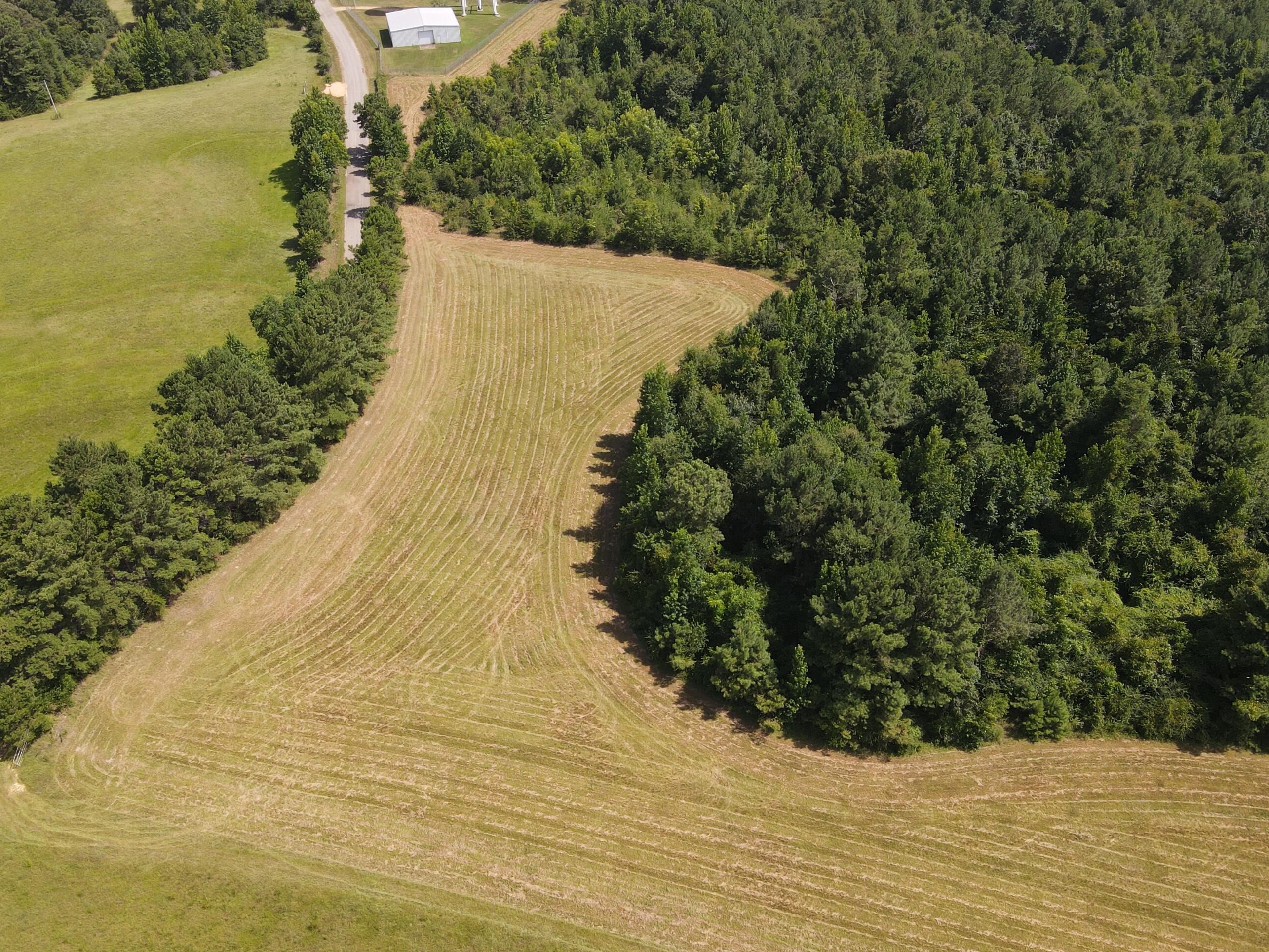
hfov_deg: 63.4
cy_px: 487
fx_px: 1027
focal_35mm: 28
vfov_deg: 49.8
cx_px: 612
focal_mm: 4.5
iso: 100
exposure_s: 1/400
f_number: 2.8
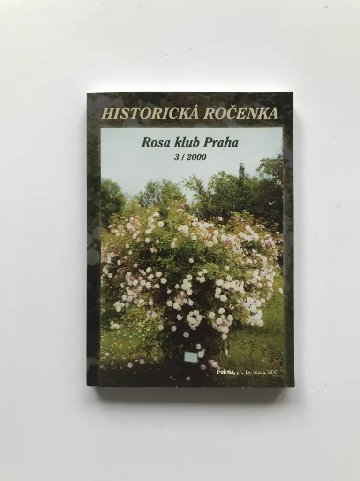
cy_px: 240
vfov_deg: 63.4
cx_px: 180
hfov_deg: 49.7
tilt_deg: -88.9
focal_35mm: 28
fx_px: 388
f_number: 1.8
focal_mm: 3.99
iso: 20
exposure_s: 1/104
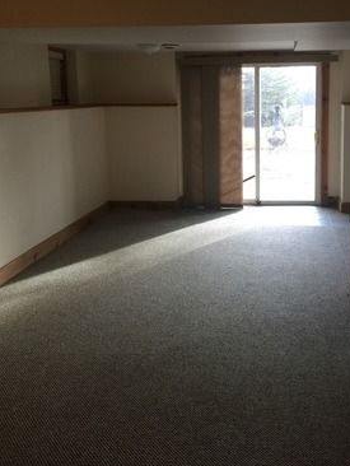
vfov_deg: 48.4
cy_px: 172
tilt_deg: -8.2
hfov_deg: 37.4
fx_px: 512
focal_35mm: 38
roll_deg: +0.8
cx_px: 228
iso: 40
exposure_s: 1/30
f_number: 2.2
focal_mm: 4.15
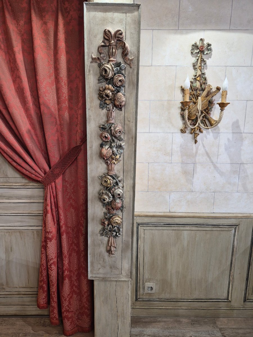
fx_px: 224
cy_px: 168
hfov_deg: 58.9
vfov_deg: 73.9
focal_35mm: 23
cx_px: 126
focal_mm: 5.4
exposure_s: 1/100
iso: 250
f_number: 1.8
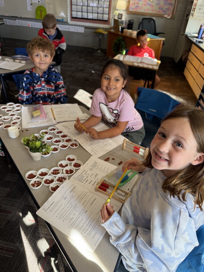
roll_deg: -5.3
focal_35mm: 24
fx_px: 189
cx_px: 102
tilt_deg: -35.0
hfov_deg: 56.8
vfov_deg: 71.6
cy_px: 136
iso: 200
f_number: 1.78
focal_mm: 6.76
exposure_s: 1/67
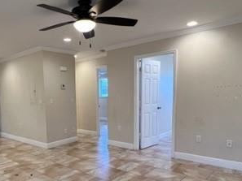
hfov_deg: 61.5
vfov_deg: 49.2
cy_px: 116
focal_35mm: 28
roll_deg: +1.8
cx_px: 76
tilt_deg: -6.7
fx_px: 196
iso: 125
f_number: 1.8
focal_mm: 1.57
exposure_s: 1/120
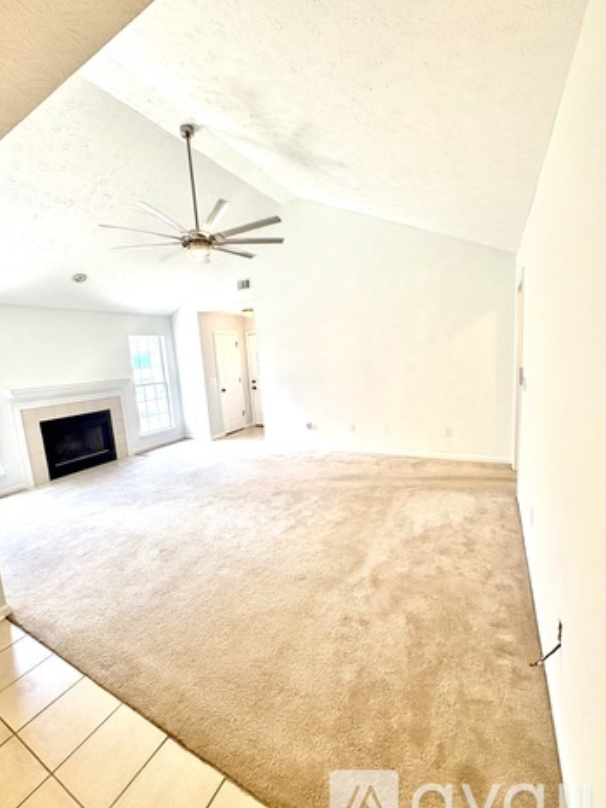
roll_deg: +3.8
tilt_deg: -7.9
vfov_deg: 98.2
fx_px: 350
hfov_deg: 81.6
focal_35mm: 15
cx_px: 285
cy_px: 407
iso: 125
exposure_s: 1/124
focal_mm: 2.22
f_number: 2.2
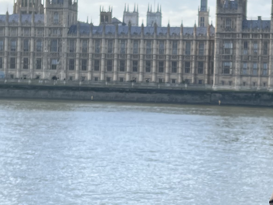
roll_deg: -2.5
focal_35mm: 89
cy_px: 63
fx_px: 702
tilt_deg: -0.5
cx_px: 198
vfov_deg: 16.5
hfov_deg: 21.9
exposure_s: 1/2513
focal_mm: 5.7
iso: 50
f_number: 1.5
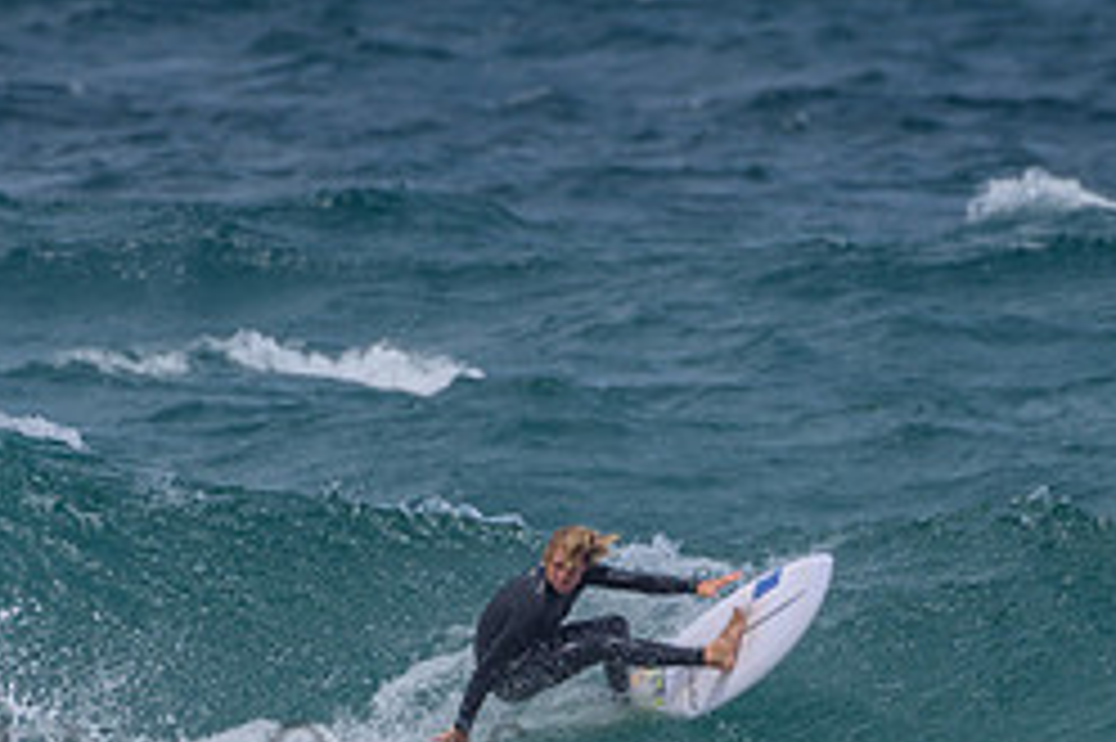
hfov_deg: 1.4
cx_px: 755
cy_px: 629
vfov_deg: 1.0
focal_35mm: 1435
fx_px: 44454
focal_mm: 500
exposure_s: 1/2000
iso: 100
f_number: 5.6
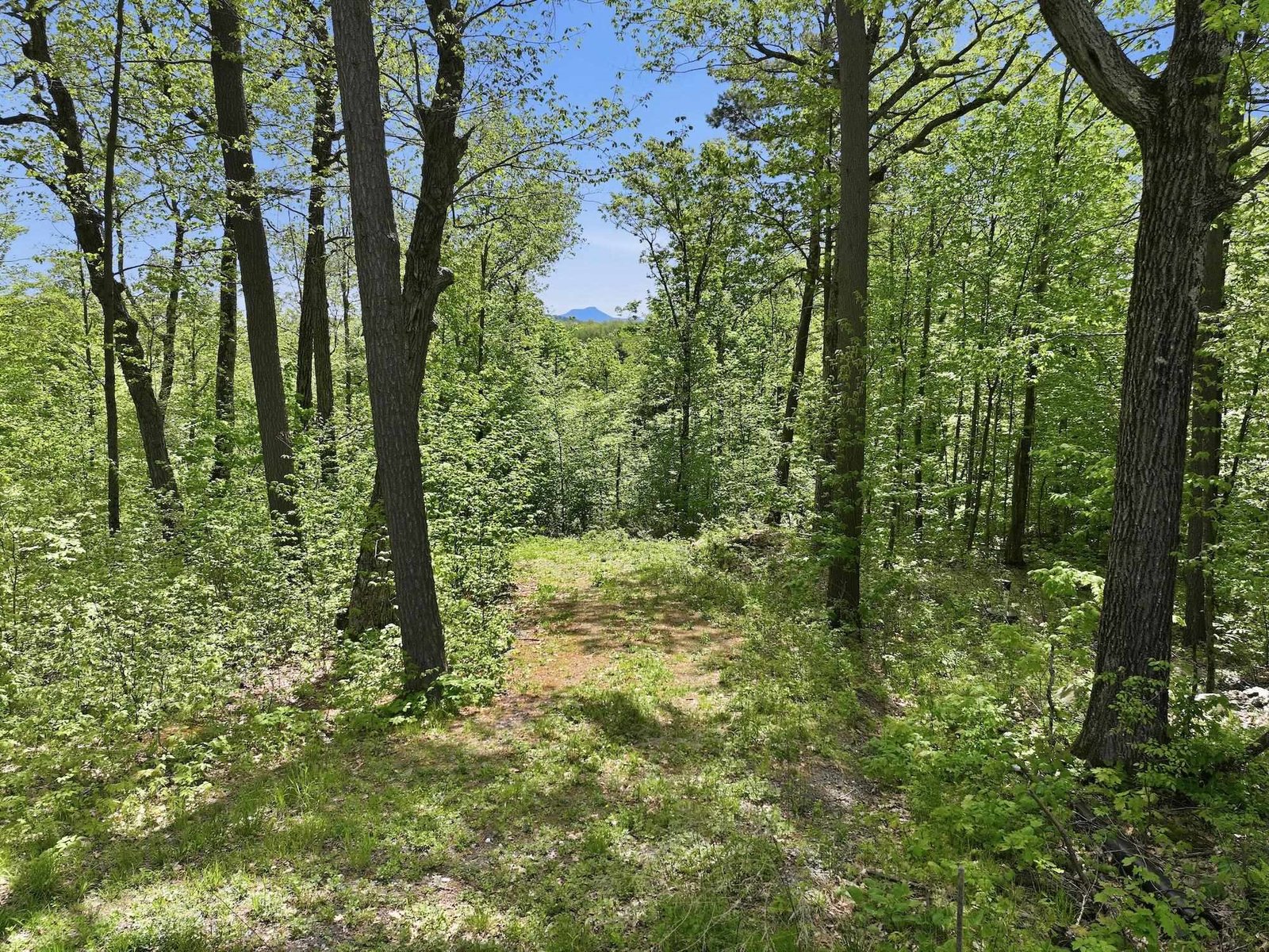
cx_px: 634
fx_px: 880
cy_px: 476
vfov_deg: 56.8
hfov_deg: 71.6
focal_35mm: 24
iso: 170
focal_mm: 12.3
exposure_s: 1/2000
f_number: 2.8
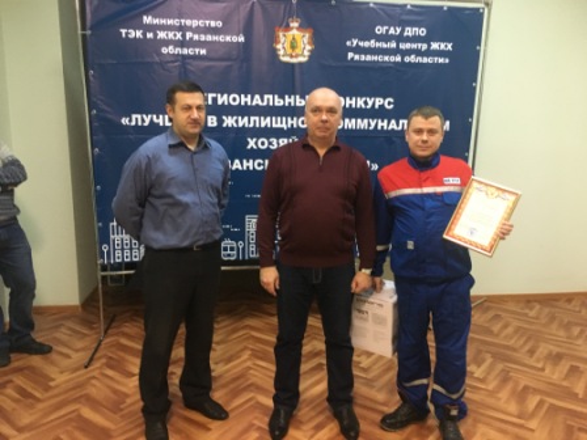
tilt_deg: -9.0
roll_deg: -0.2
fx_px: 492
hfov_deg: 61.7
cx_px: 294
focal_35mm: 29
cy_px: 220
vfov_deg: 48.2
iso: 200
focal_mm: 4.15
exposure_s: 1/25
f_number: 2.2
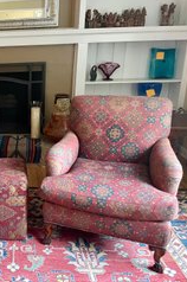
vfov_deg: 49.6
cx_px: -10
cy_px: 148
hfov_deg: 31.0
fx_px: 305
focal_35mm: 39
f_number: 1.6
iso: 400
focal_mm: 4.2
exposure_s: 1/60
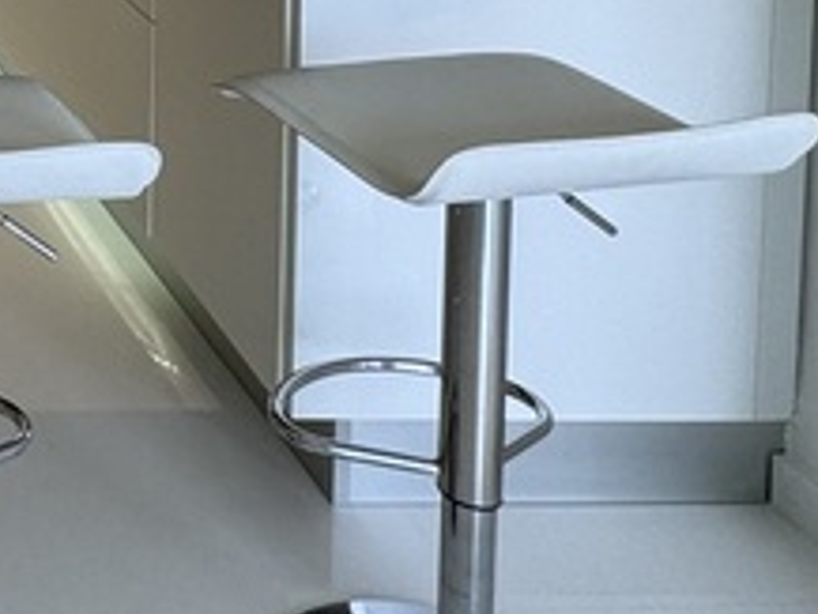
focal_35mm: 66
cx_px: -464
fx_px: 1560
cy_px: -388
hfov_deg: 22.8
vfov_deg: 18.8
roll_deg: +0.1
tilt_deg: -4.0
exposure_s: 1/100
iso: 64
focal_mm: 2.22
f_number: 2.2
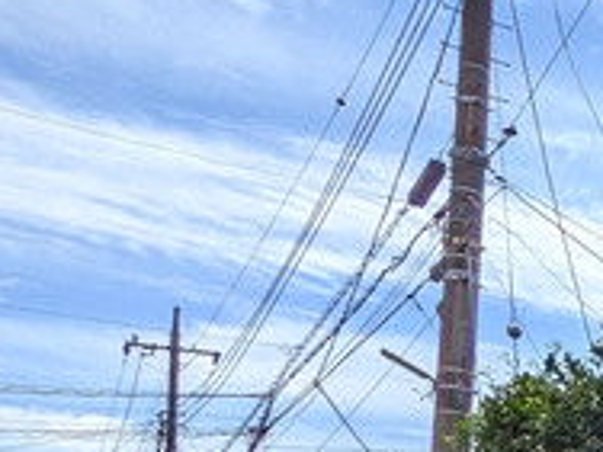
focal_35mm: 71
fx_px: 1237
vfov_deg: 18.9
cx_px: 1392
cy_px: 615
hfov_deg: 15.8
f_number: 2.2
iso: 51
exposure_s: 1/2469
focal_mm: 1.83
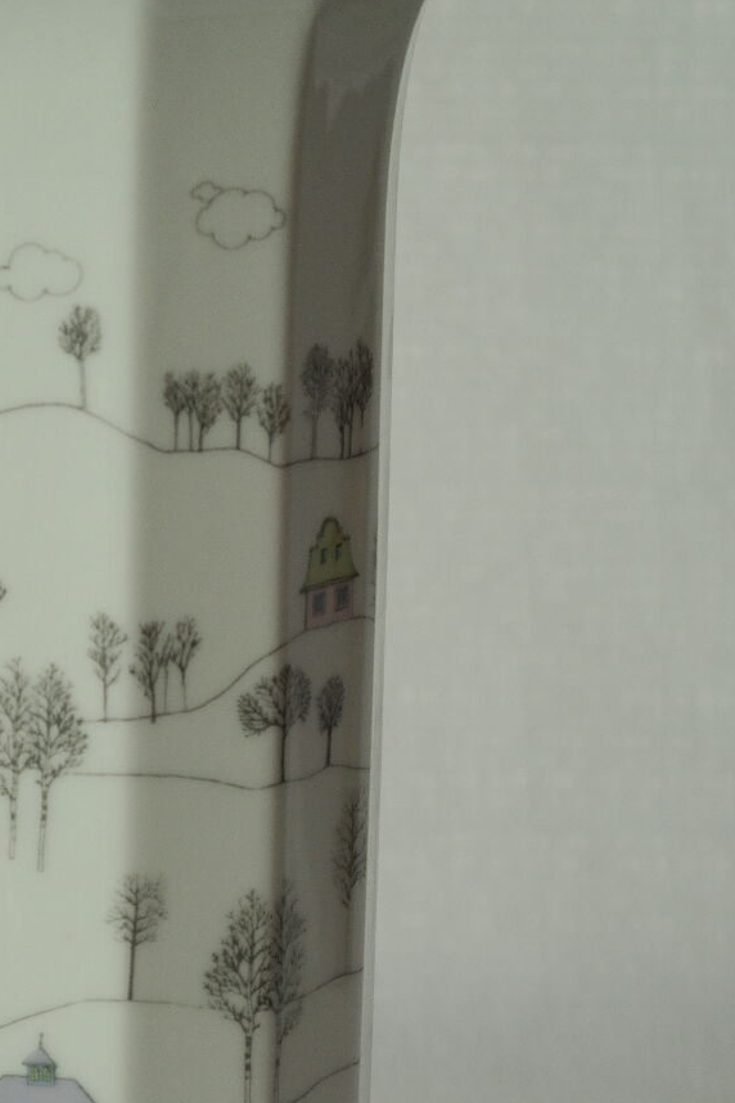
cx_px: 96
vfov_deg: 13.2
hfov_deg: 8.8
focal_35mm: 155
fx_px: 4747
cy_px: 788
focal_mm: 50
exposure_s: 1/30
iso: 400
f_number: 5.6
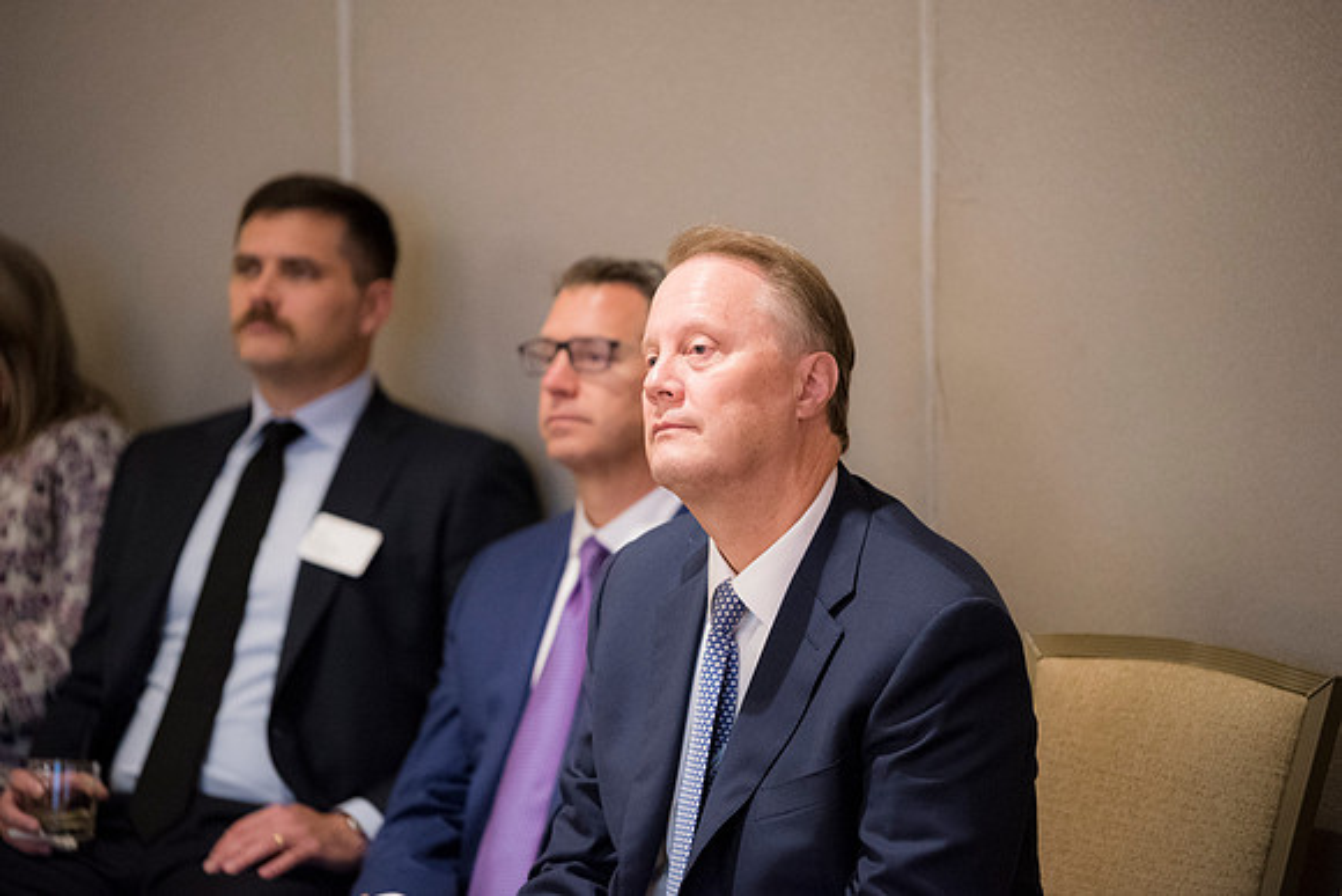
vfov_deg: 8.1
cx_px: 671
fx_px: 6338
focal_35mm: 170
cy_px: 448
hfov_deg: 12.1
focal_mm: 170
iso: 5600
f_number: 2.8
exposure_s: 1/160
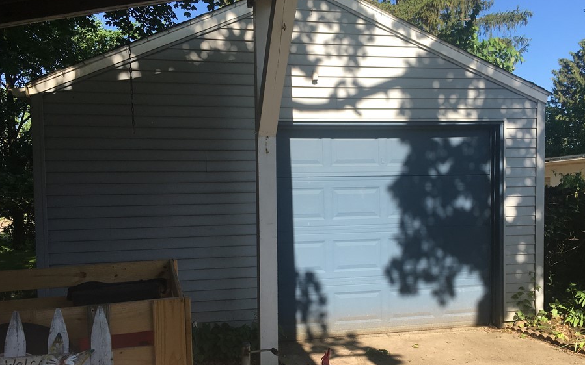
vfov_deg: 36.1
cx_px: 324
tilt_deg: -3.9
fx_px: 558
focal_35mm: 35
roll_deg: +0.8
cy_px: 229
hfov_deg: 55.2
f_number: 2.2
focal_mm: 4.15
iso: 25
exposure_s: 1/663
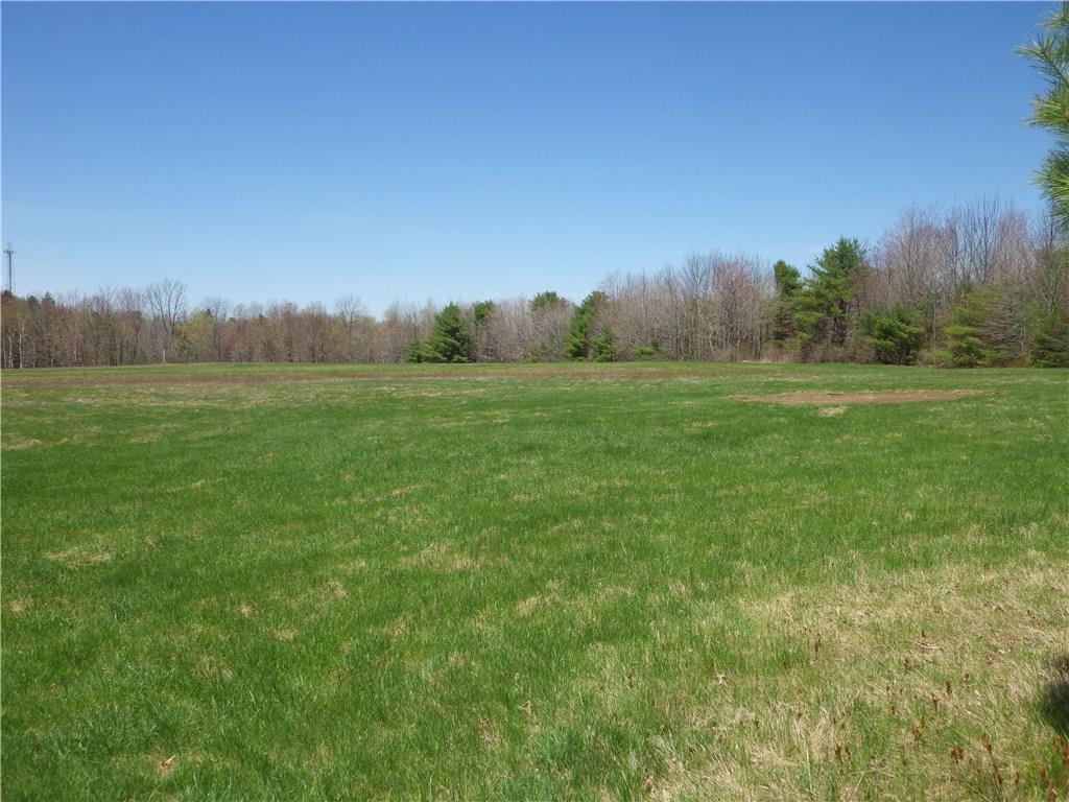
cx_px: 534
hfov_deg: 54.0
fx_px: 1050
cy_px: 401
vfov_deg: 41.8
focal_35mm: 34
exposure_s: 1/1000
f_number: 3.4
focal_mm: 6.2
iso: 100
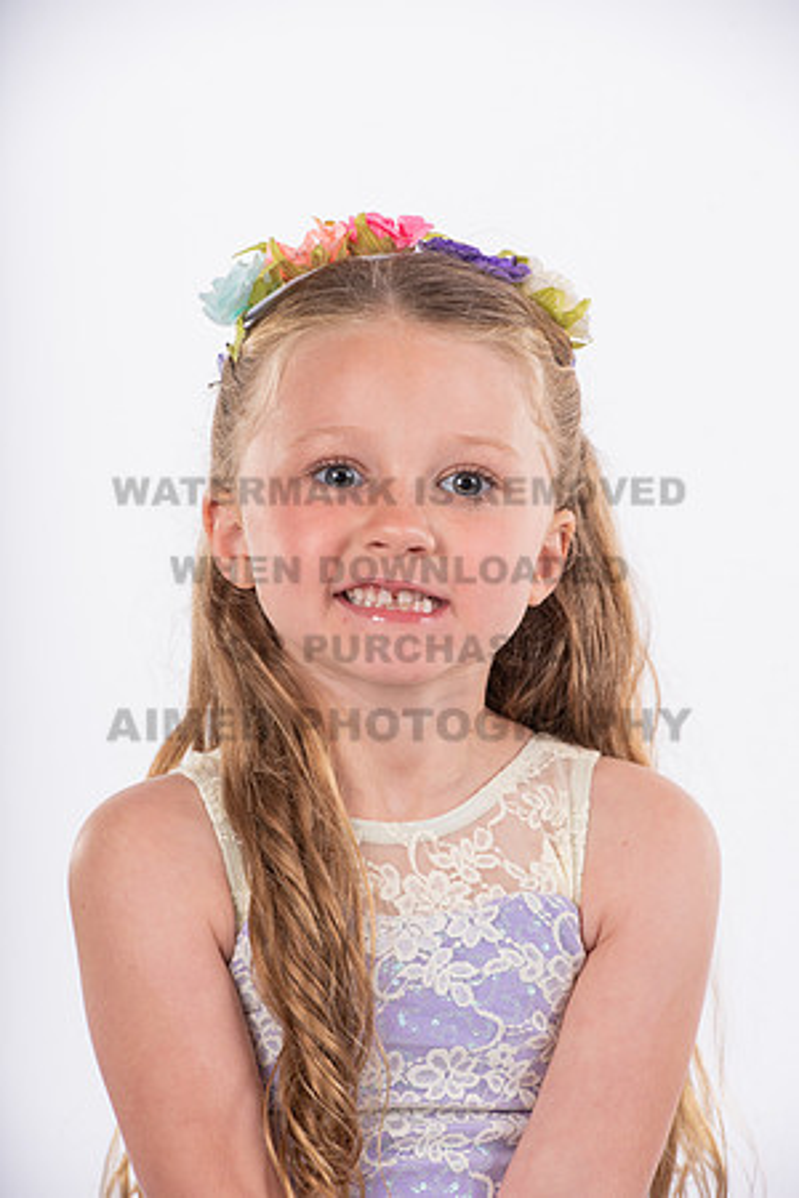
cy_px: 599
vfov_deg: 10.3
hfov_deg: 6.9
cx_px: 400
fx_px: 6658
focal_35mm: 200
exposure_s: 1/200
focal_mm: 200
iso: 320
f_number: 11
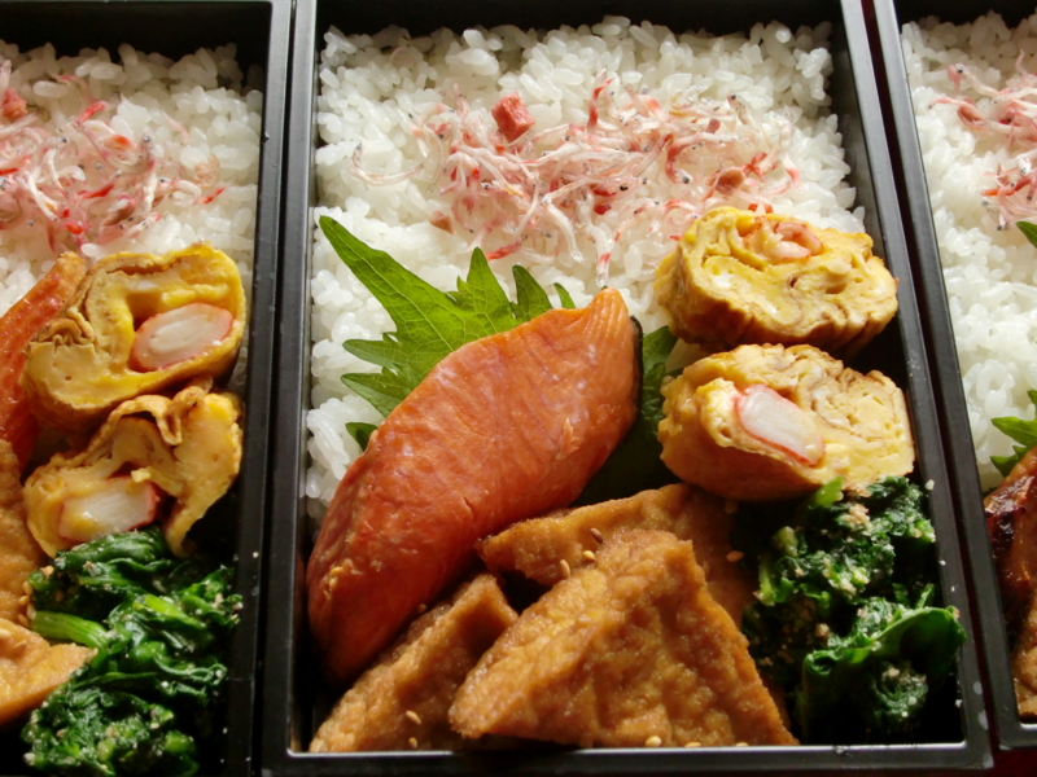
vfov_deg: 26.6
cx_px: 518
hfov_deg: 34.9
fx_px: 1648
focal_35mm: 55
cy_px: 388
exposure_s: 1/125
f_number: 3.6
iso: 200
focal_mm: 9.8
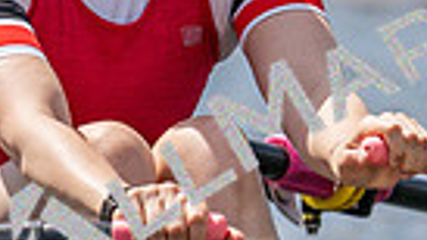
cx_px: -259
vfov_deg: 0.7
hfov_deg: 1.2
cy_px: 36
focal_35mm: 1745
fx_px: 19754
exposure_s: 1/2000
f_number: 6.3
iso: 250
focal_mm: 394
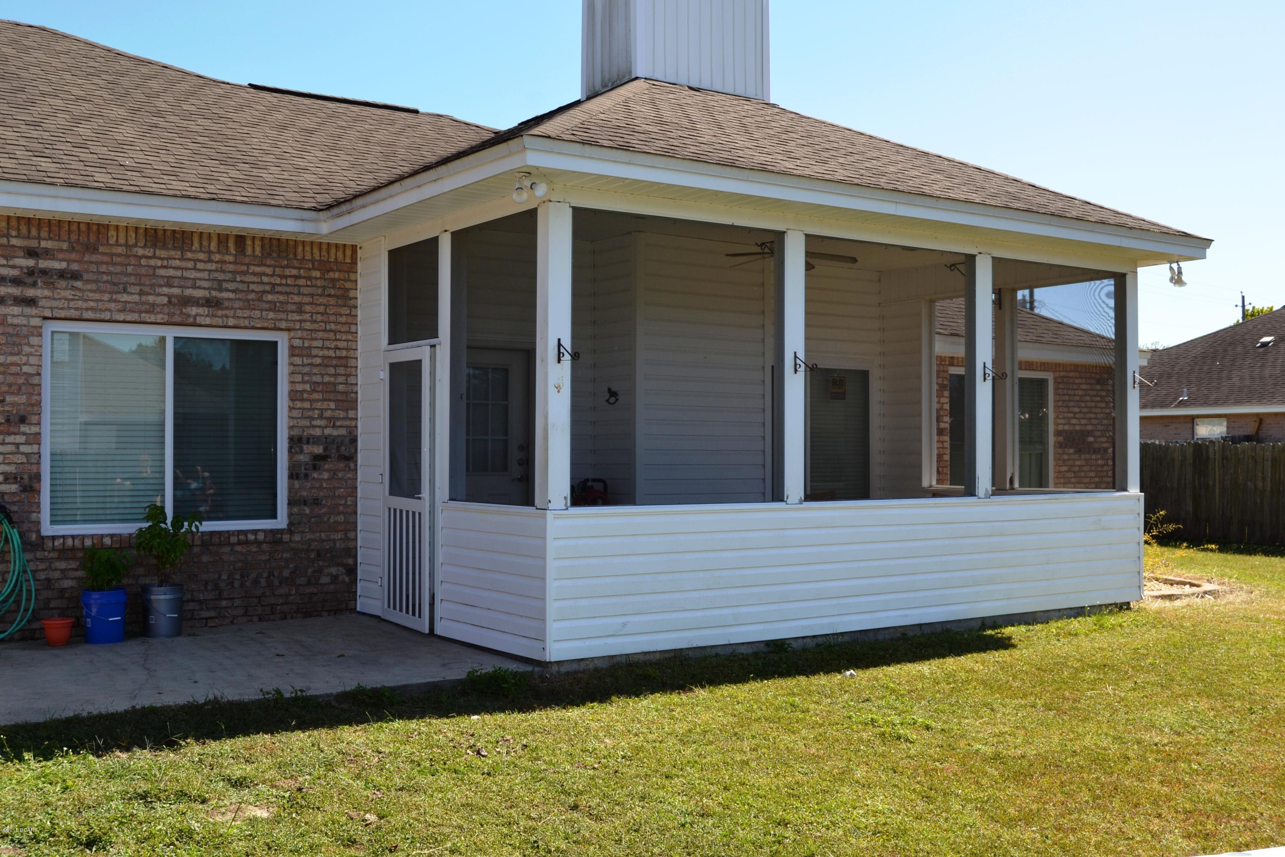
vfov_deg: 34.2
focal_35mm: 39
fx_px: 1392
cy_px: 428
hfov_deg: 49.6
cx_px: 642
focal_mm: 26
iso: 100
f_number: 8
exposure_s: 1/160
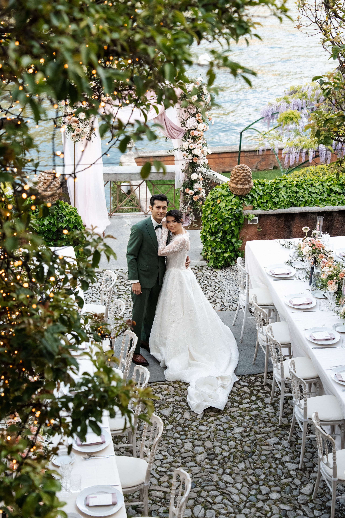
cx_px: 172
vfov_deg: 30.5
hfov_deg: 20.6
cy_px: 259
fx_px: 949
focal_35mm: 66
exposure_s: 1/400
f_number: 3.5
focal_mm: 66
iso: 500
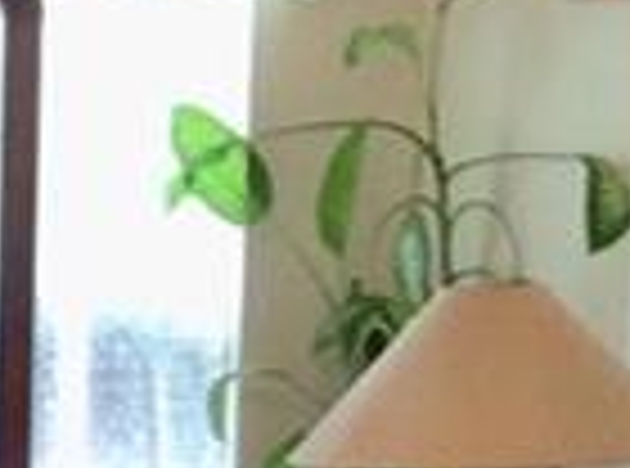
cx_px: -261
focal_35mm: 234
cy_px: 432
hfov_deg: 8.3
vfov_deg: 6.3
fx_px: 4244
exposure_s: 1/24
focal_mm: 3.3
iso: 64
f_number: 2.4
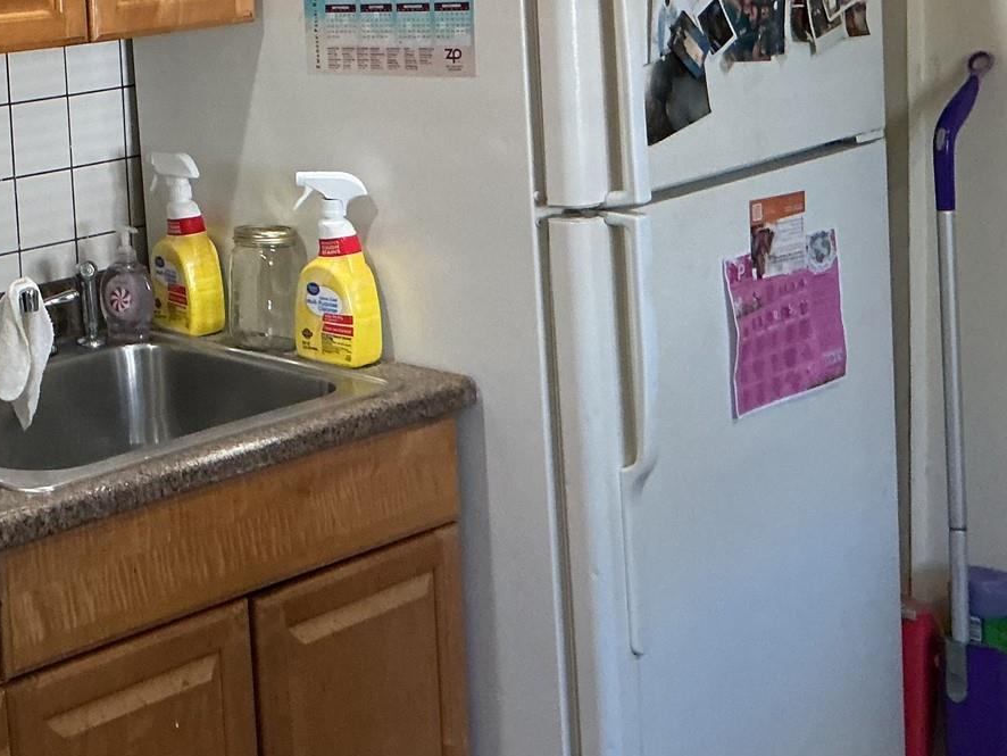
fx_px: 1950
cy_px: 146
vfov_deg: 21.7
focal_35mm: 67
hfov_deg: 26.9
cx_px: -66
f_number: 1.8
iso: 200
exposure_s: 1/40
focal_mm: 3
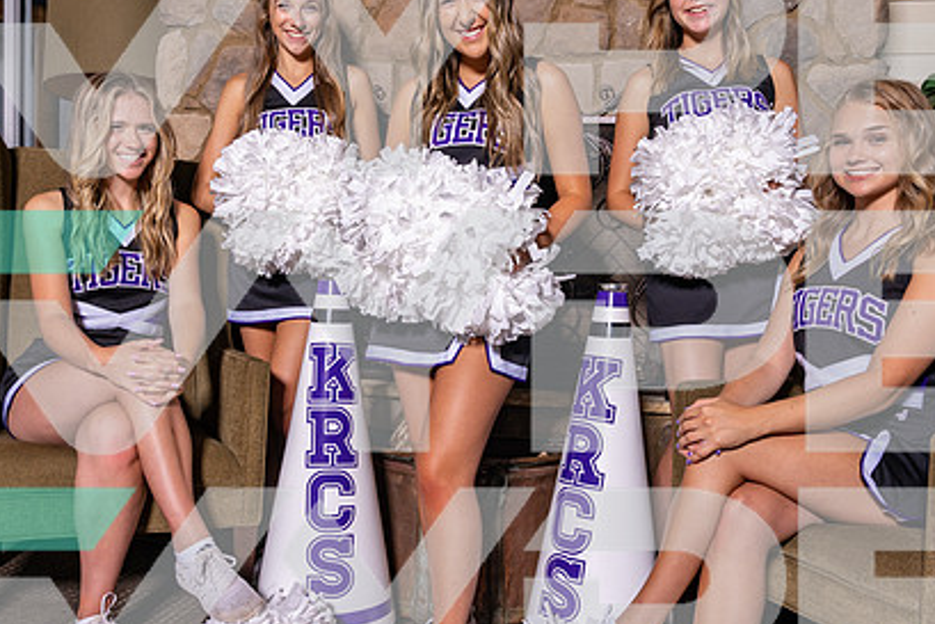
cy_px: 333
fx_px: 883
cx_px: 487
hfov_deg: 55.8
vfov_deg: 38.9
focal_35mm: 34
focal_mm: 24
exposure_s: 1/250
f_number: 9
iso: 200
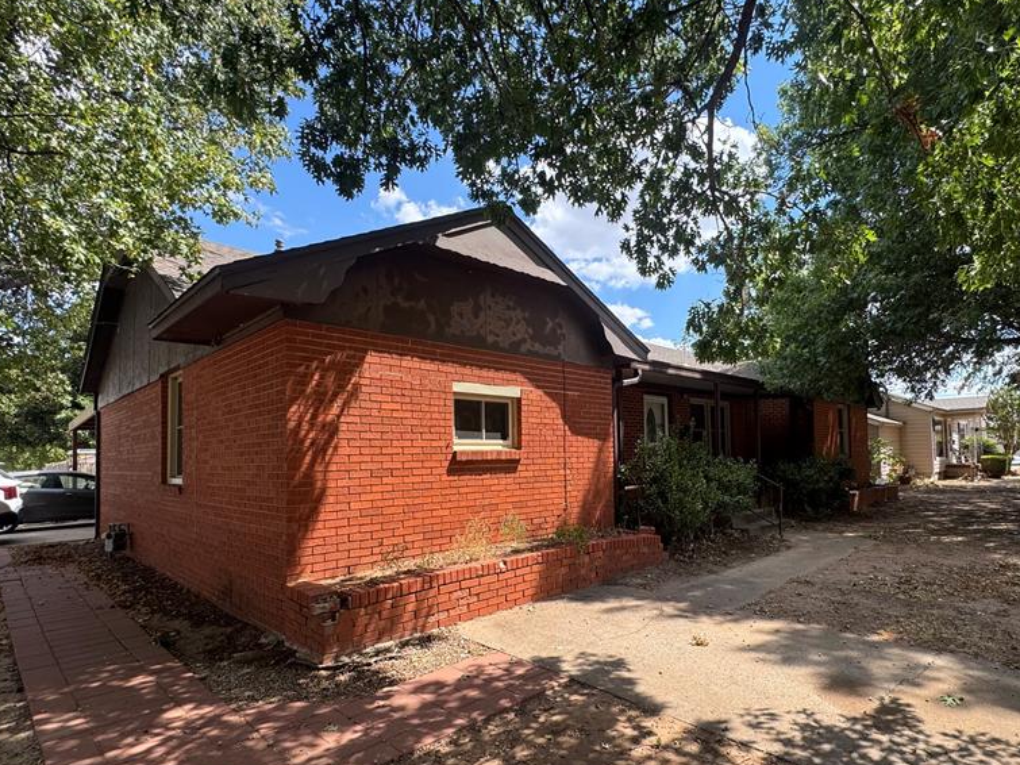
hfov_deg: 84.0
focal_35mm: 19
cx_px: 590
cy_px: 437
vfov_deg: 68.3
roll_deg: +0.9
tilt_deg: +1.9
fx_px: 560
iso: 50
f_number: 2.2
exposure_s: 1/664
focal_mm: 2.22
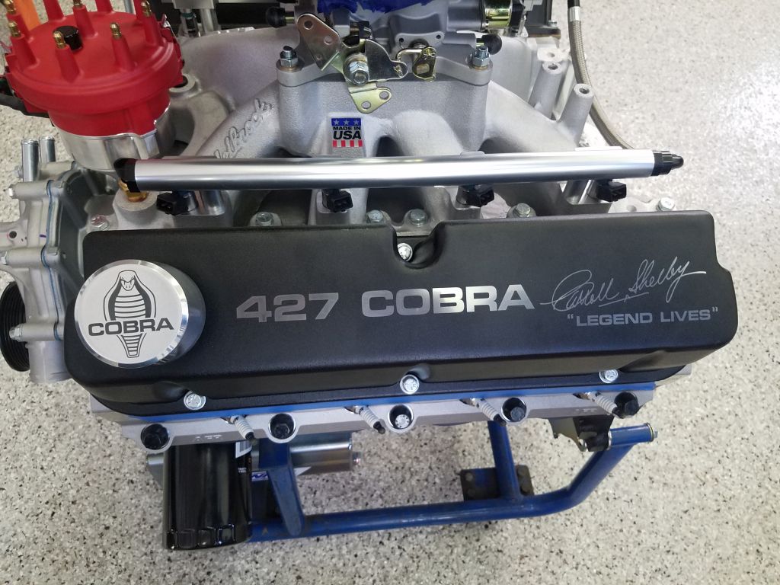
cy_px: 292
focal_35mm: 26
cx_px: 390
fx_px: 586
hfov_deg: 67.3
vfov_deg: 53.1
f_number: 1.7
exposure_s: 1/24
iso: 160
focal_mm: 4.2
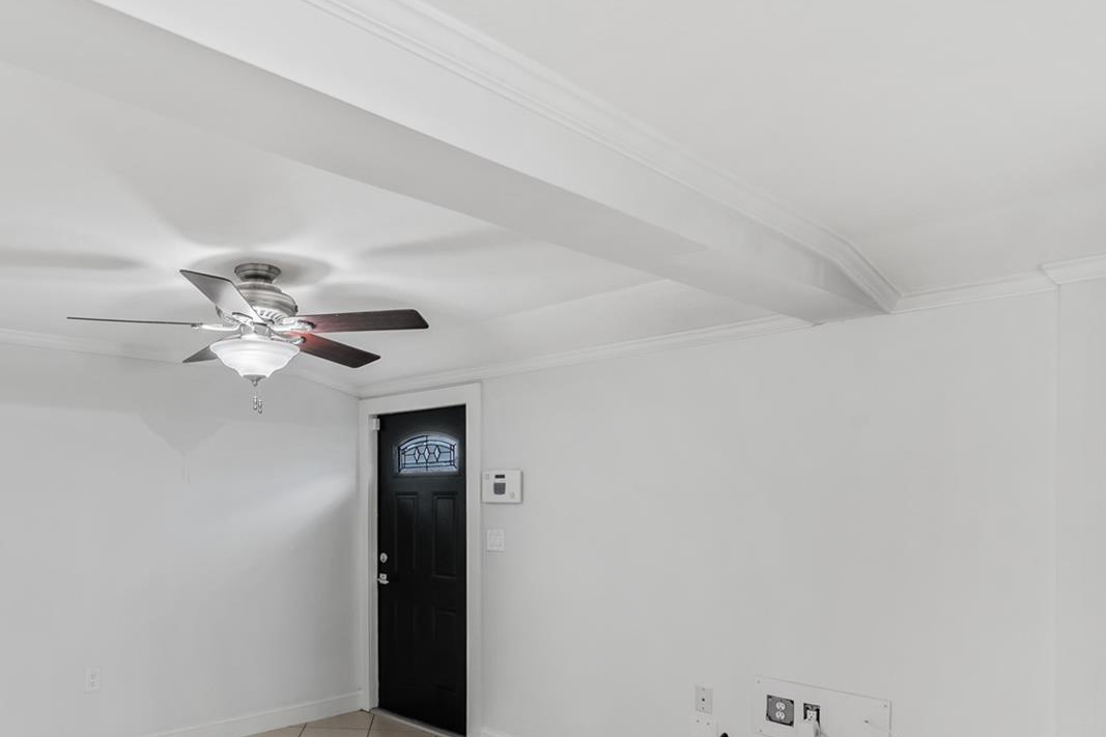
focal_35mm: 24
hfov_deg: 71.1
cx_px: 348
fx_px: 737
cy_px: 489
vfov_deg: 52.2
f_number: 7.1
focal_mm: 16
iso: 640
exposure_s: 1/60
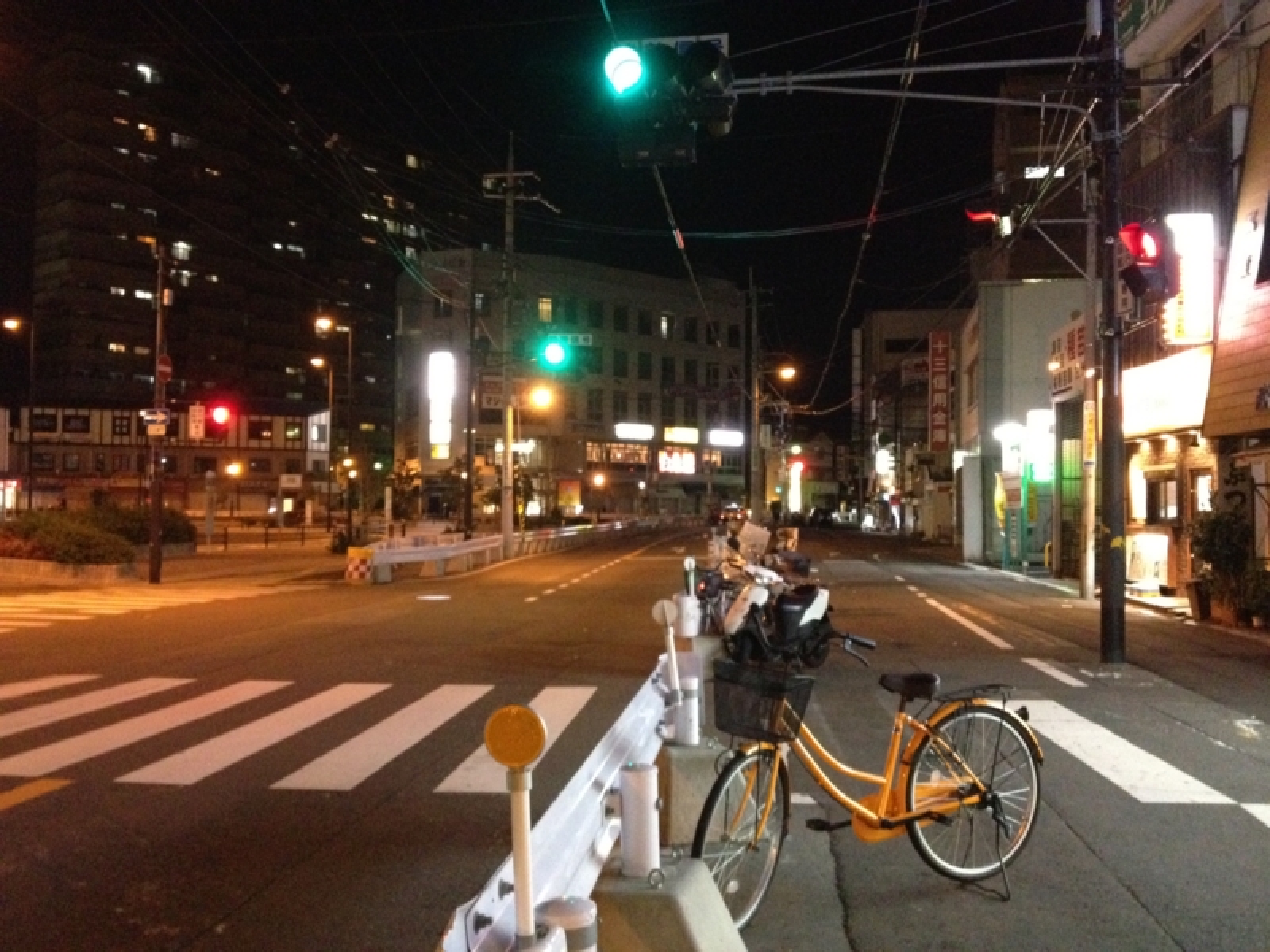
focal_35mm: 35
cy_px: 476
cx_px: 635
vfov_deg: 40.7
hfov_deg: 52.6
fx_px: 1284
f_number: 2.4
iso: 800
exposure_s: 1/15
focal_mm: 4.28
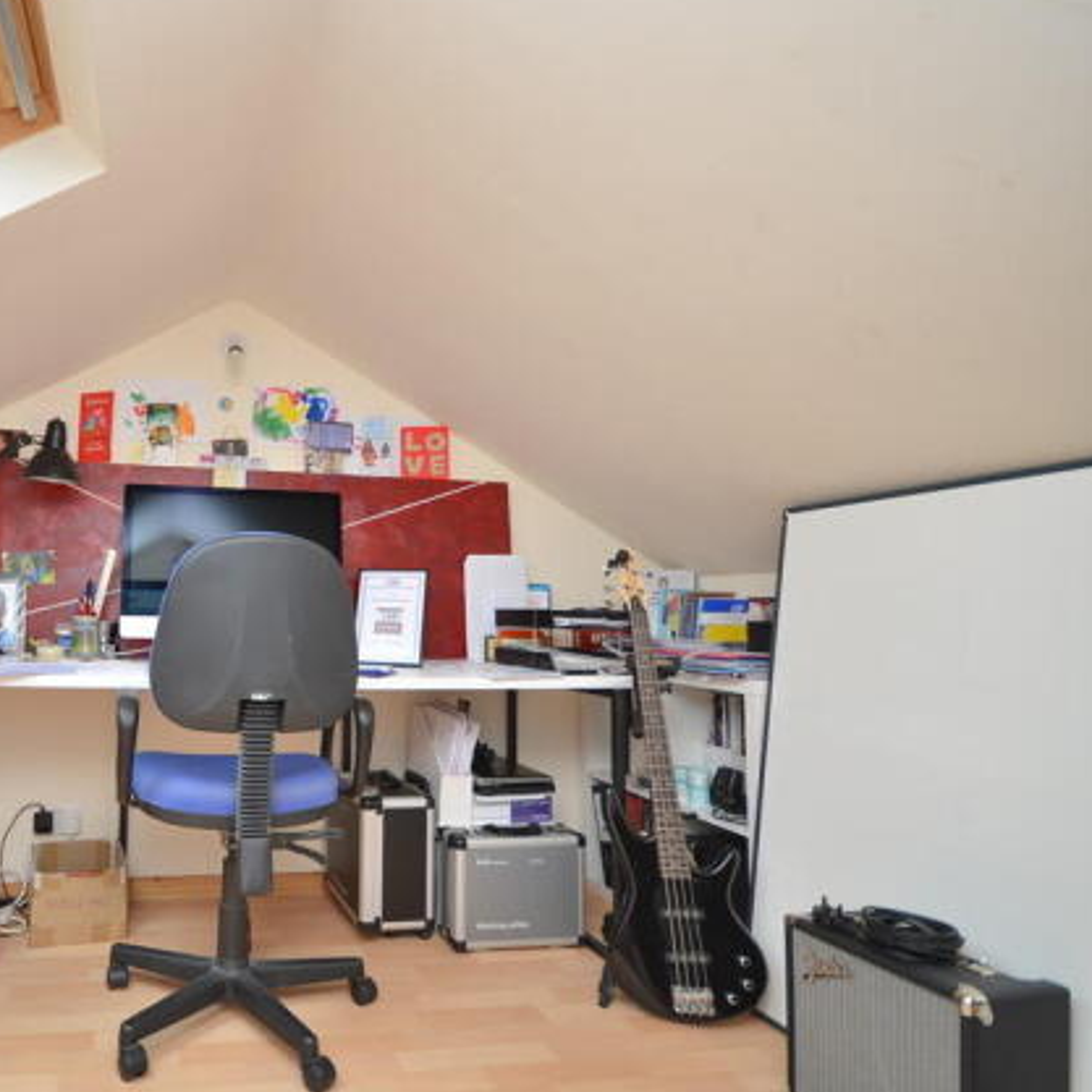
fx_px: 714
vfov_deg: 74.8
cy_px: 550
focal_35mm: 20
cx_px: 246
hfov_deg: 68.9
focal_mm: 10
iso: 100
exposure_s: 1/60
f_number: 4
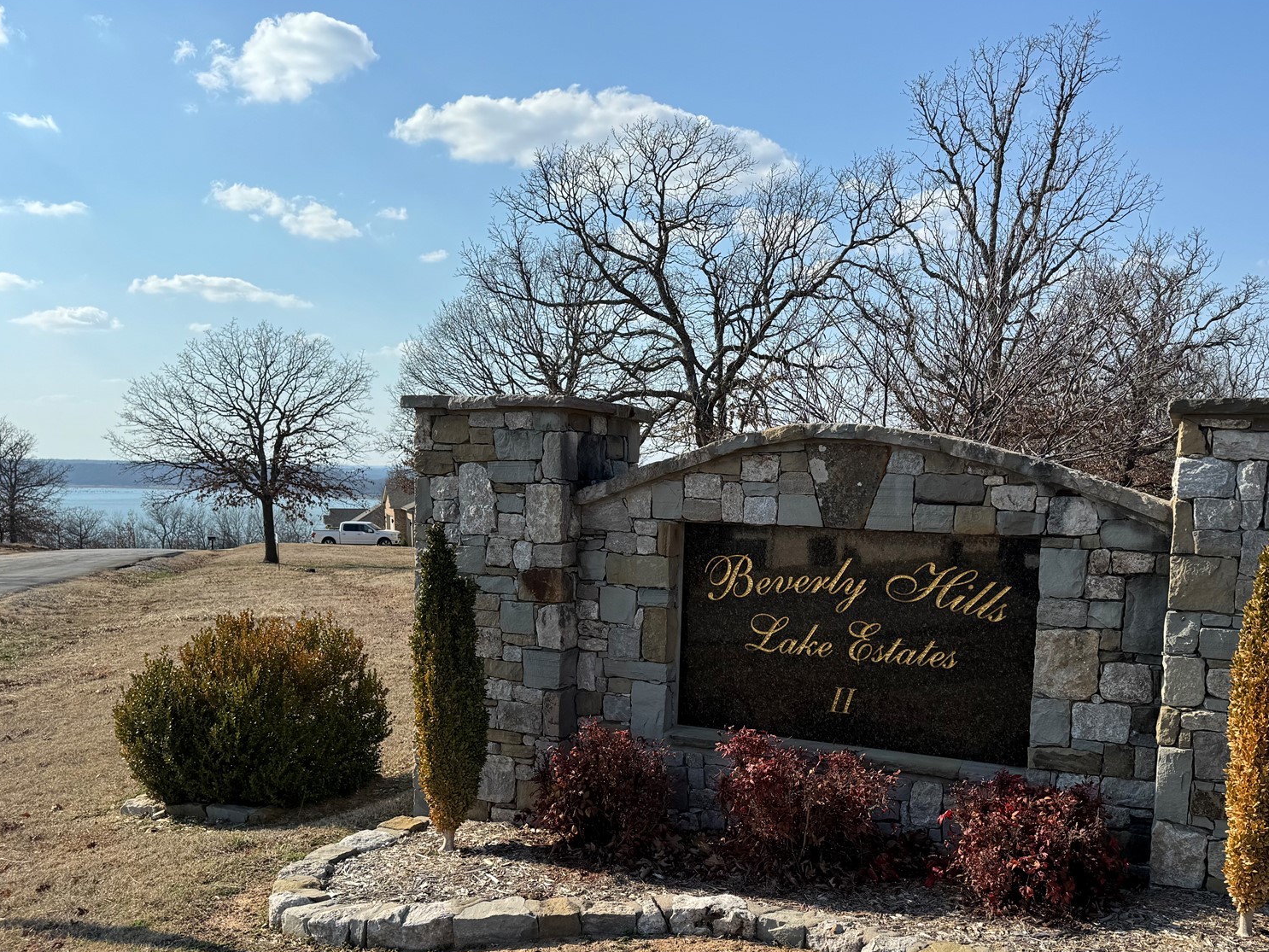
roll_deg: -0.7
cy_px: 603
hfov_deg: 58.2
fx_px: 1137
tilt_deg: -8.8
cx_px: 708
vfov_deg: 45.0
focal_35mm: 31
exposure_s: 1/4950
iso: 80
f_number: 1.78
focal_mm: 6.86
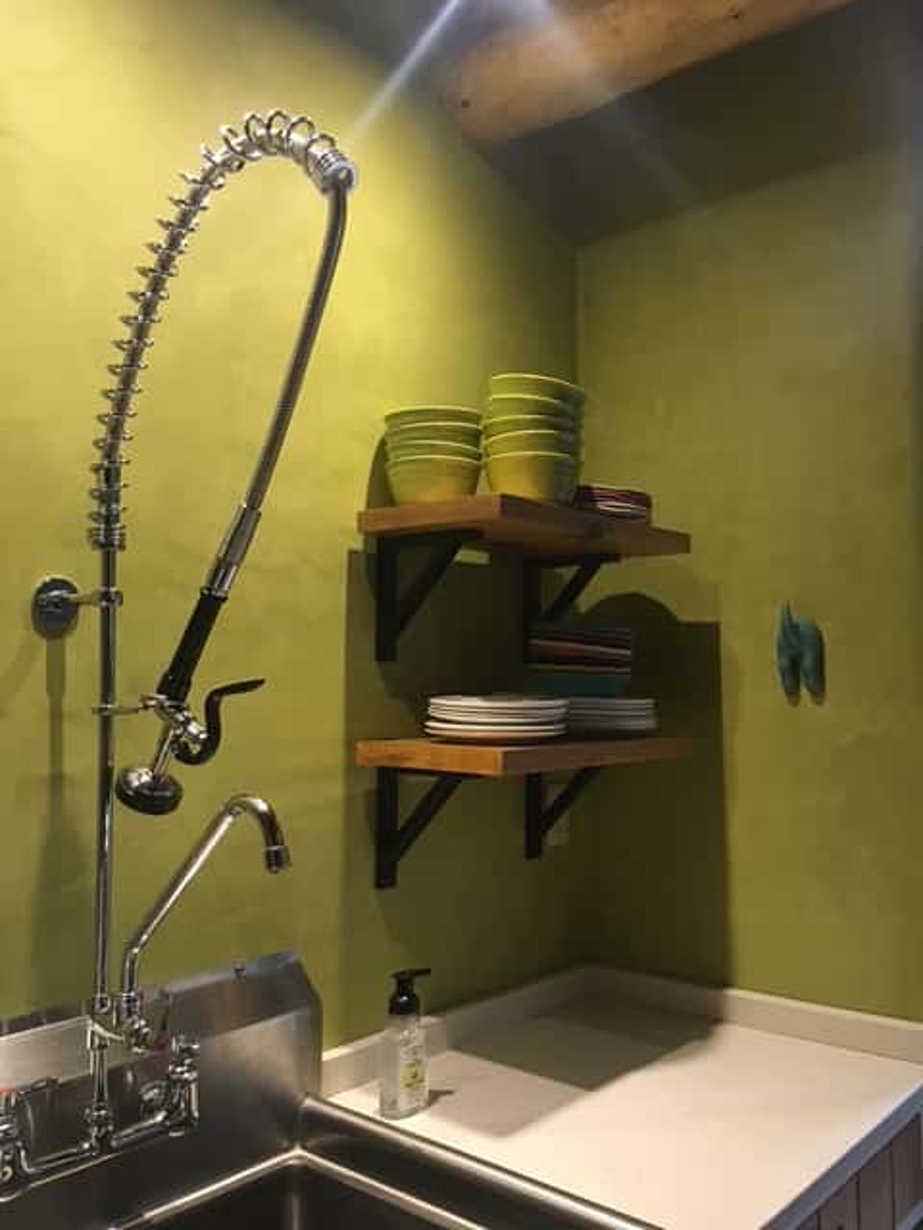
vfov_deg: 61.7
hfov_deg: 48.2
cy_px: 615
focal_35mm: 29
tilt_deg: +2.9
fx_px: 1031
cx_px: 462
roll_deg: -0.6
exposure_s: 1/30
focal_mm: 4.15
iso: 125
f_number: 2.2
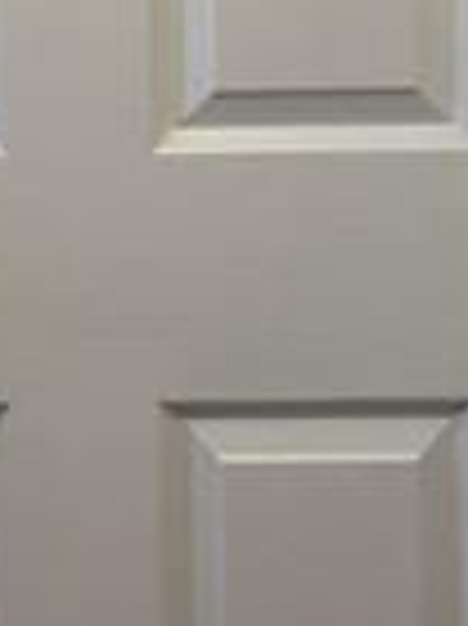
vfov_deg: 14.4
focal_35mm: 133
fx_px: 2401
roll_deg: +0.5
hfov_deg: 11.1
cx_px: 81
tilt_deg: -9.5
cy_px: -117
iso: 200
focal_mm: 6.76
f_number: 1.78
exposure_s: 1/60
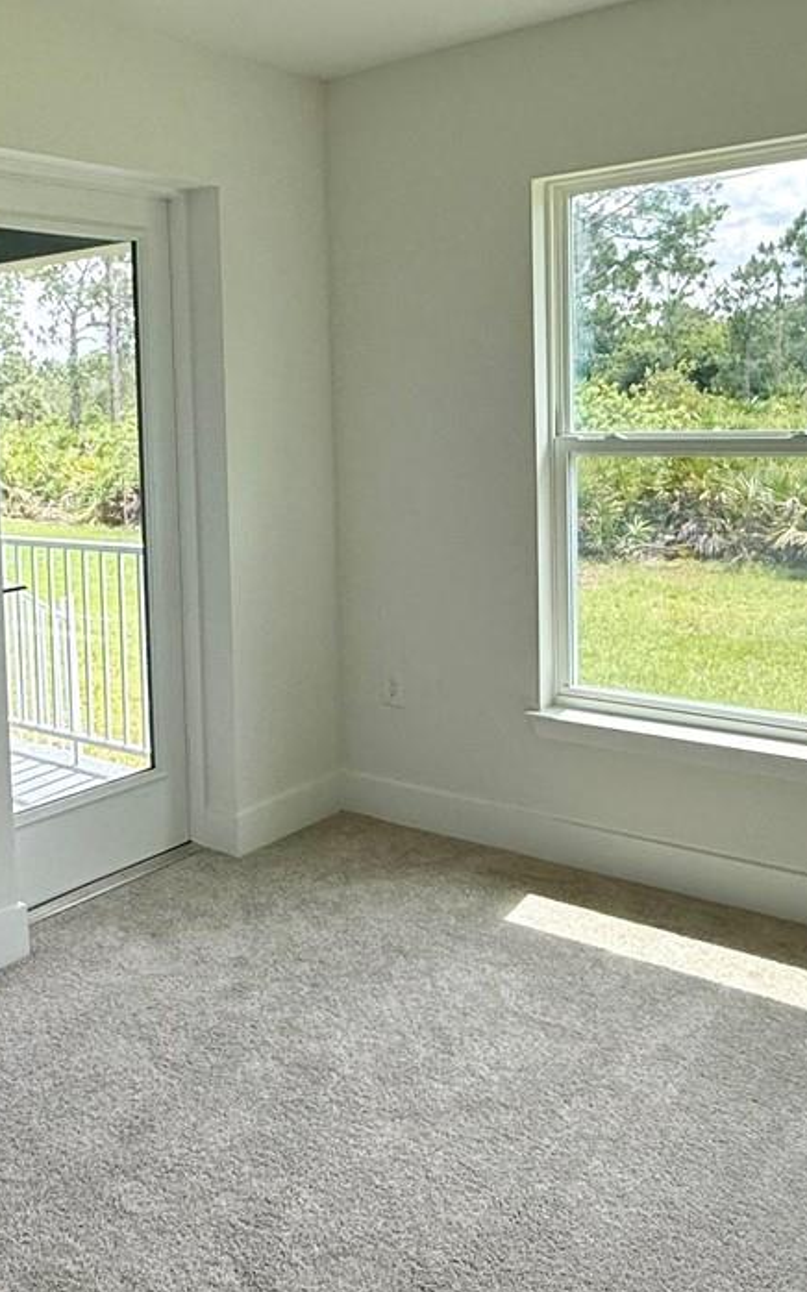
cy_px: 487
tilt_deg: -2.8
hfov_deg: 36.9
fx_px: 1197
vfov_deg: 56.1
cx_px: 272
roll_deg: +2.1
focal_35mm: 34
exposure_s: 1/370
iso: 64
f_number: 2.2
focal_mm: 2.22
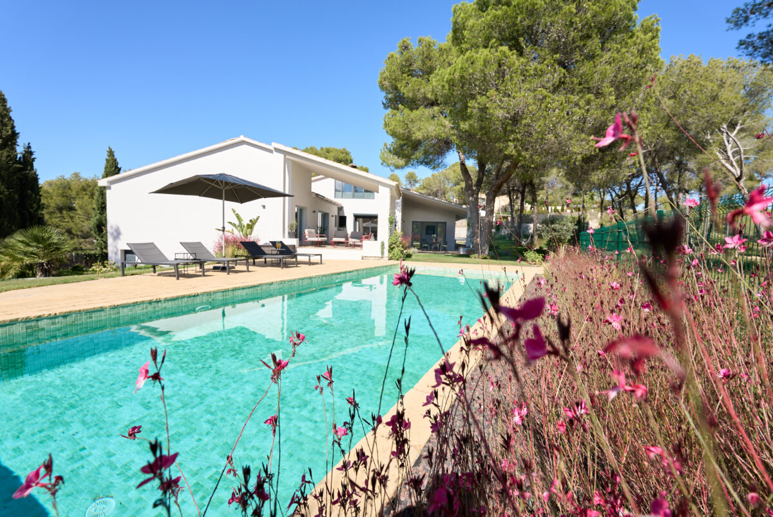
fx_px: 355
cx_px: 386
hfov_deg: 94.9
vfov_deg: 72.2
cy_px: 258
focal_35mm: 16
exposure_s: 1/200
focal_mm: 16.5
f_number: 8
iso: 160
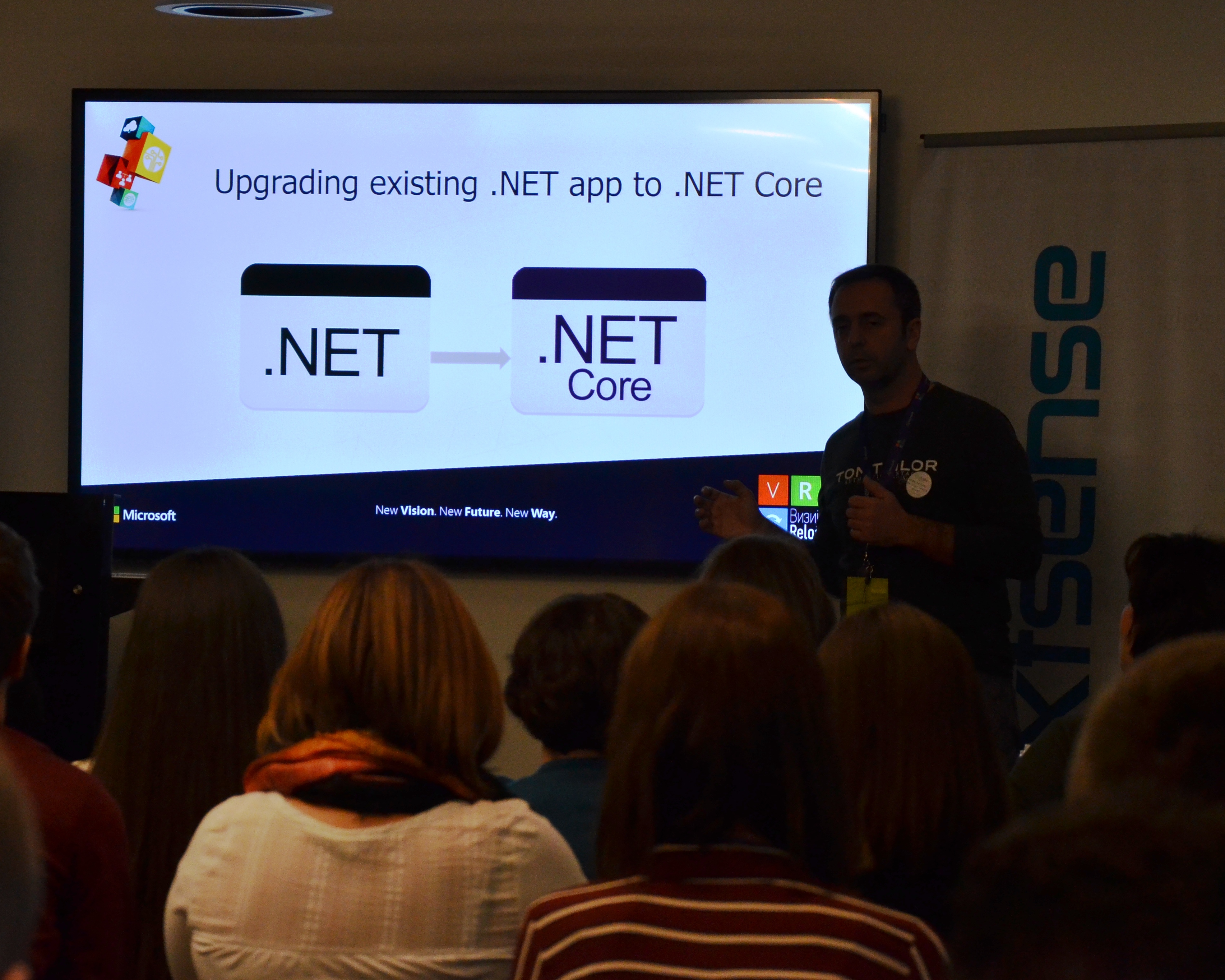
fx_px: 4858
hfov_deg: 14.4
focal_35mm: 134
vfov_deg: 11.5
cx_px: 530
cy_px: 425
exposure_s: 1/400
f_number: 5.3
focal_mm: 66
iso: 1100
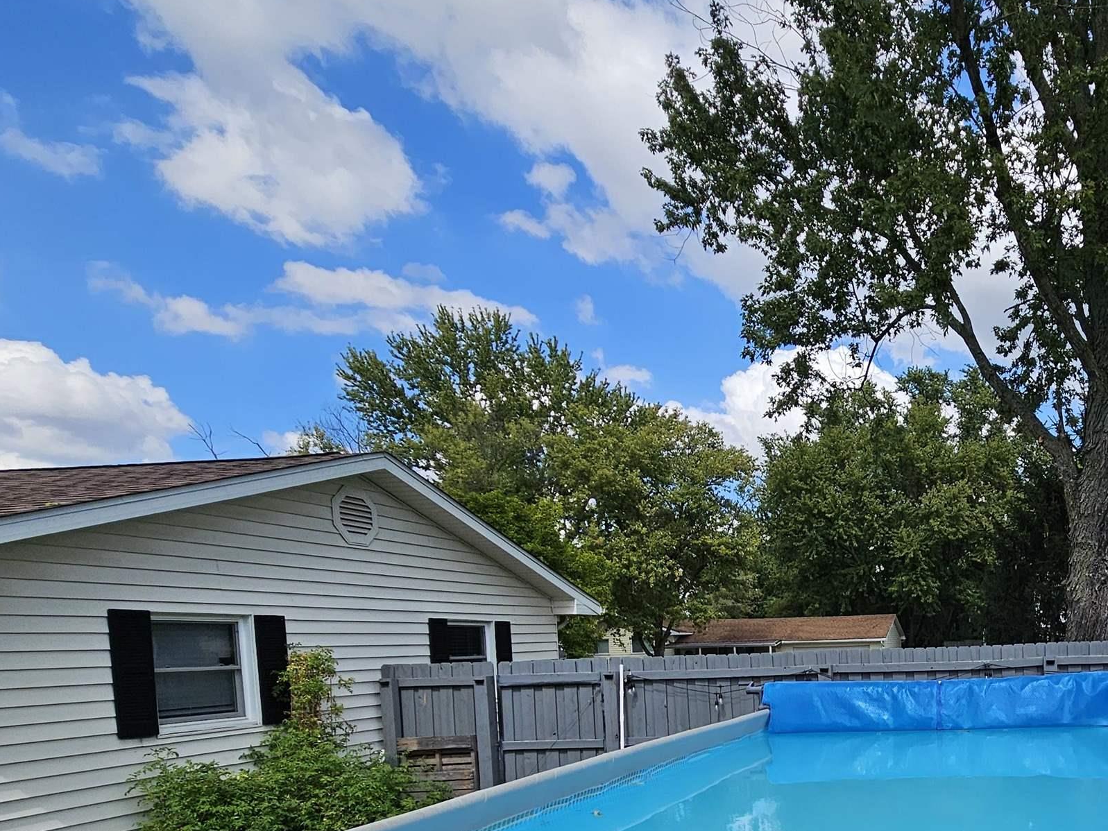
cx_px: 975
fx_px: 800
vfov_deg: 50.4
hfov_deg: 60.1
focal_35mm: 25
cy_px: 703
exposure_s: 1/2671
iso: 50
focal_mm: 2.2
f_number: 2.2
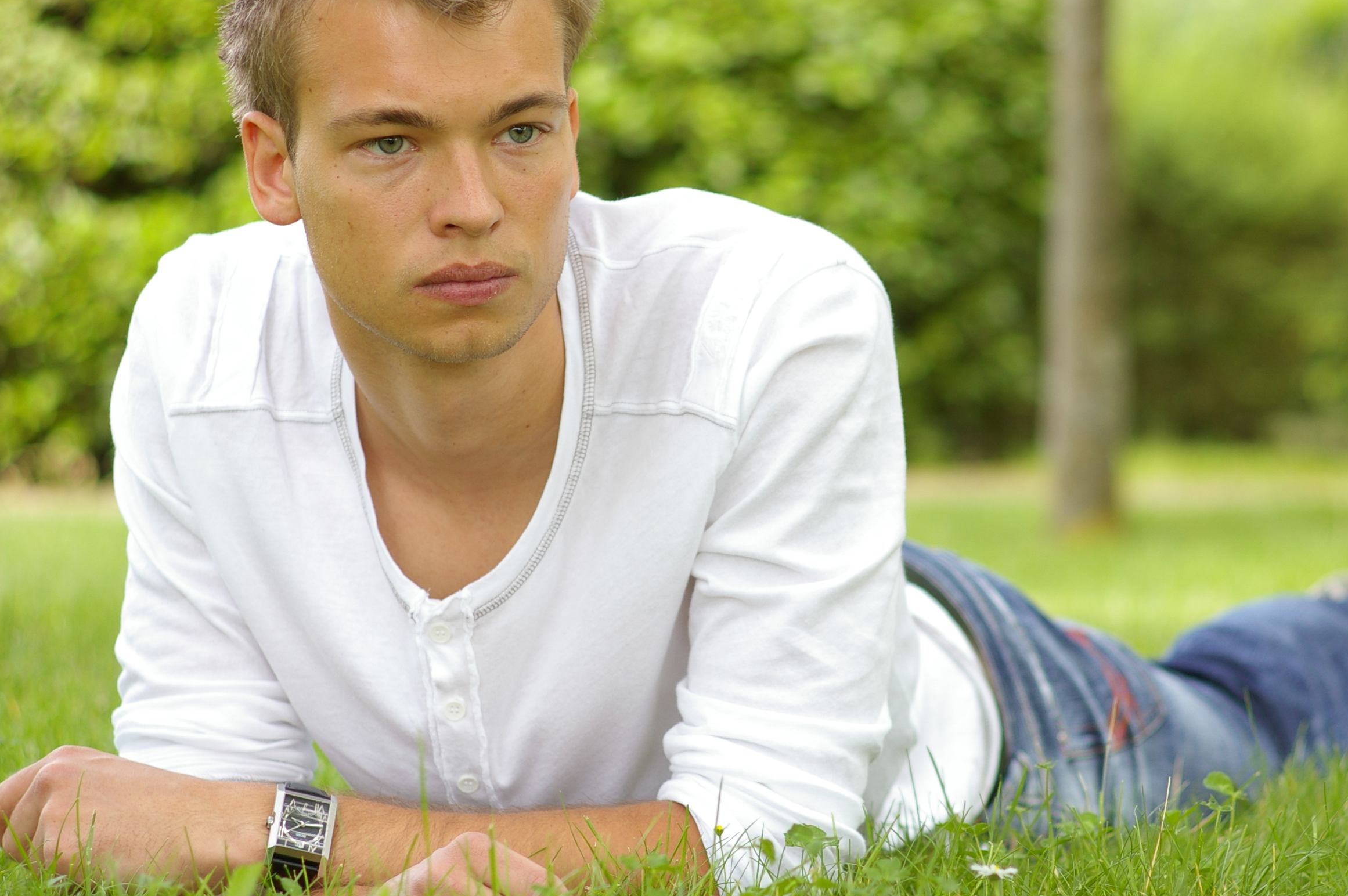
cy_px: 389
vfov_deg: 10.1
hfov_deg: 15.1
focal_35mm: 136
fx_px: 5088
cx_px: 808
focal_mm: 70
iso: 200
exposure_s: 1/250
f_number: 3.5
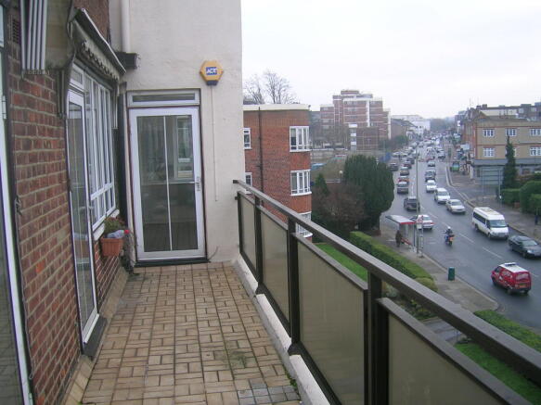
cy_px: 202
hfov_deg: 52.6
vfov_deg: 40.7
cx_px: 270
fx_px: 547
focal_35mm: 35
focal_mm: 5.4
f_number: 2.8
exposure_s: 1/145
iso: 50
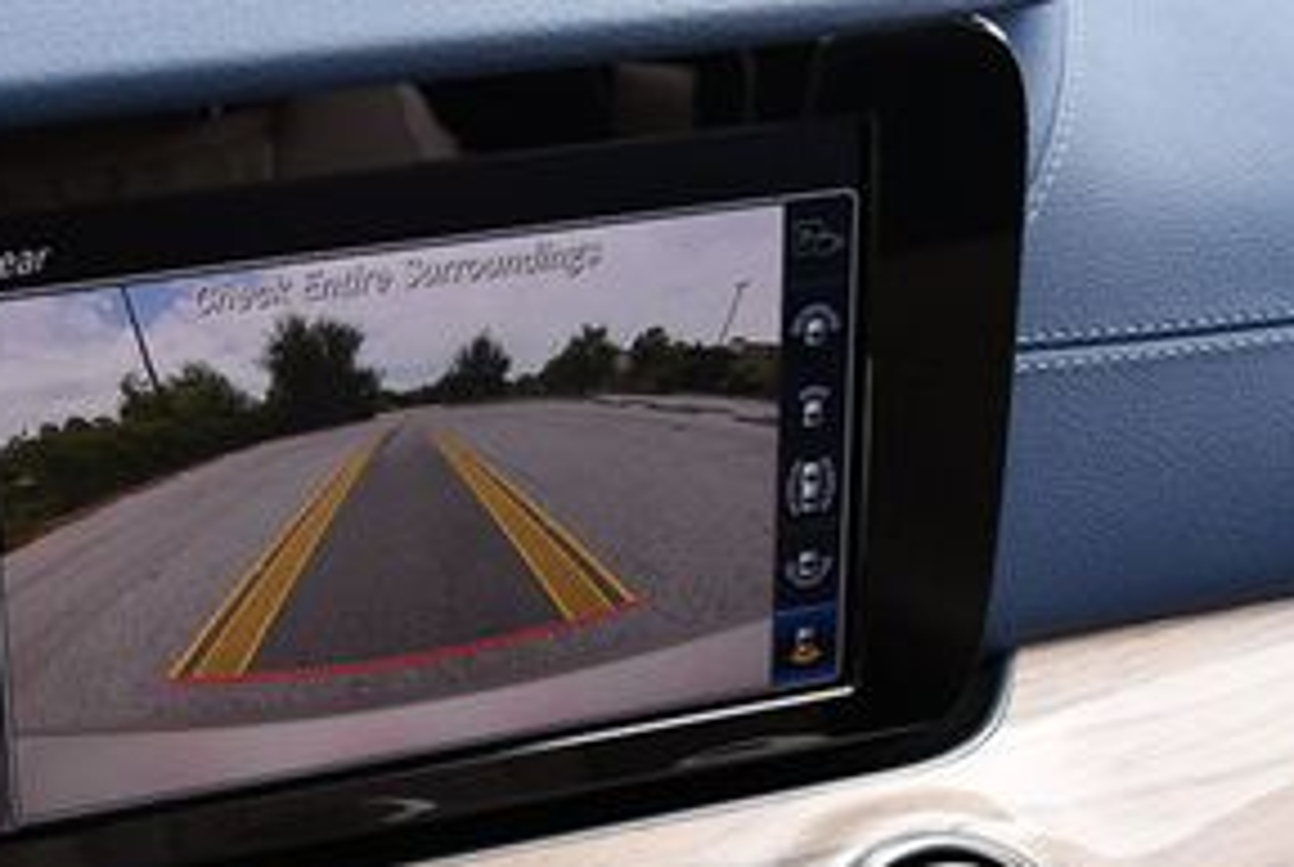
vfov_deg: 16.7
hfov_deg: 24.3
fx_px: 2880
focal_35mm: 80
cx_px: 45
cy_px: 889
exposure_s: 1/250
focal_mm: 18
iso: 200
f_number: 5.6
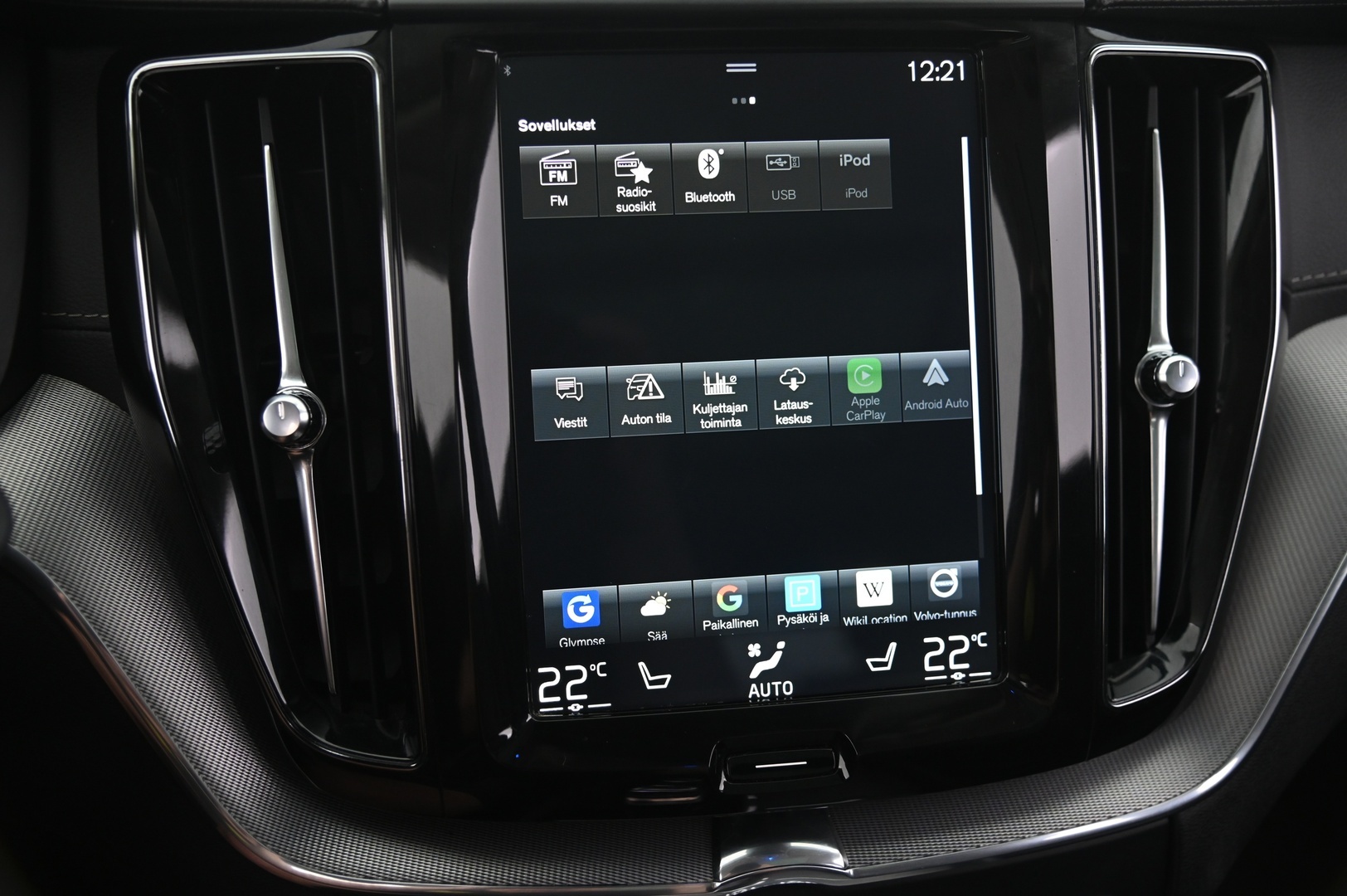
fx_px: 1421
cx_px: 674
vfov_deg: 35.0
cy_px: 448
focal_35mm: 38
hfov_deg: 50.7
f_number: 4
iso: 2000
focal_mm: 38
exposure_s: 1/20
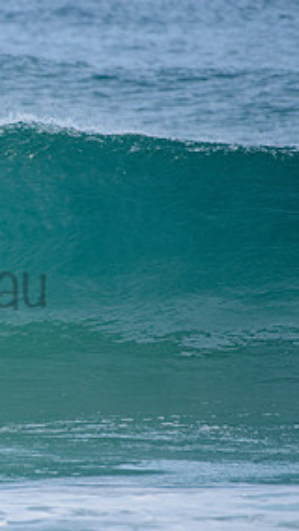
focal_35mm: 1069
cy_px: 265
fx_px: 15049
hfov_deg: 1.1
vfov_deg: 2.0
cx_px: -151
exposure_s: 1/2000
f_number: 5.6
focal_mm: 500
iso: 250
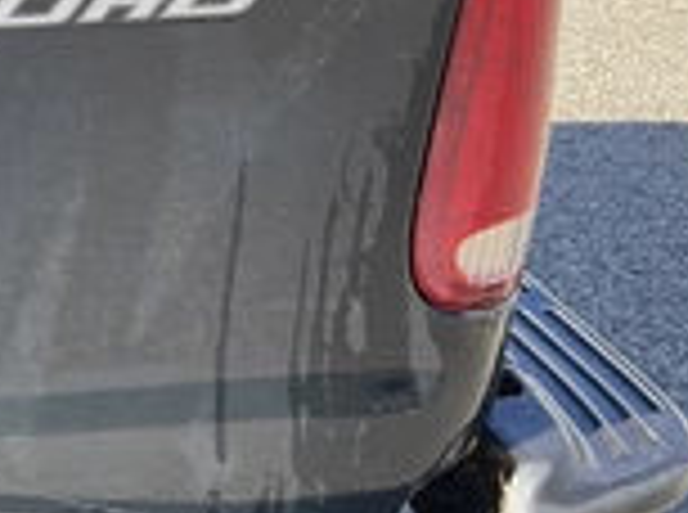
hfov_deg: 24.0
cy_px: -22
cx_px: -72
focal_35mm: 76
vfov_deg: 18.7
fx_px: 1507
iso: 25
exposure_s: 1/425
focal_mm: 3
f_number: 1.8
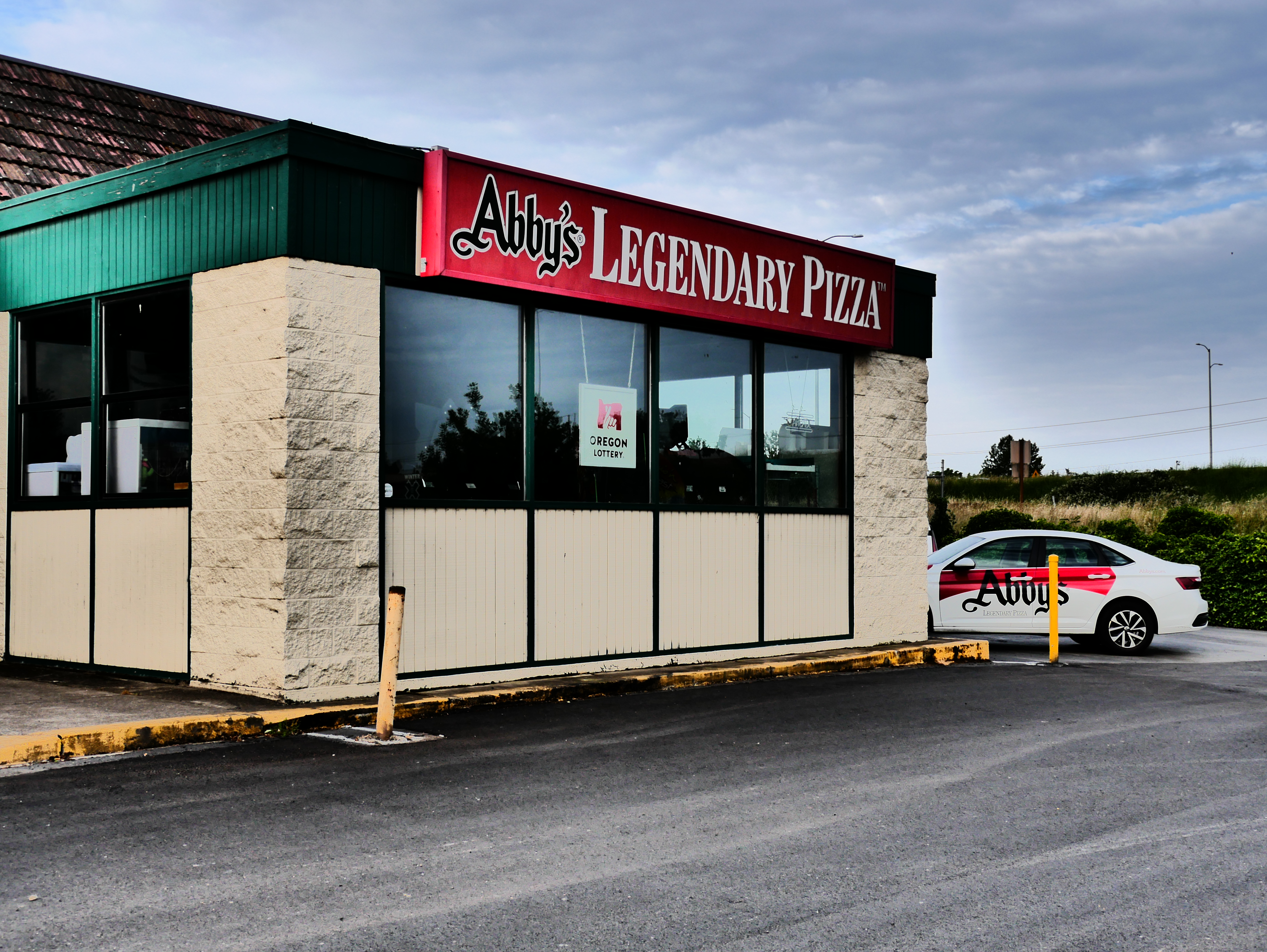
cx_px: 634
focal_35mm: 44
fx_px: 1611
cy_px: 476
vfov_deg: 32.9
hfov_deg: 42.9
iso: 200
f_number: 7.1
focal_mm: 22
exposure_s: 1/250
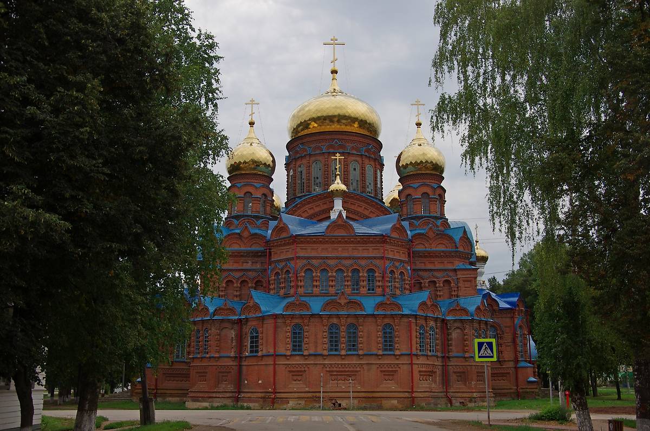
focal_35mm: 36
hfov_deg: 53.2
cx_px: 325
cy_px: 216
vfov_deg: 36.7
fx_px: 649
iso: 160
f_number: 7.1
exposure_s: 1/30
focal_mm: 24
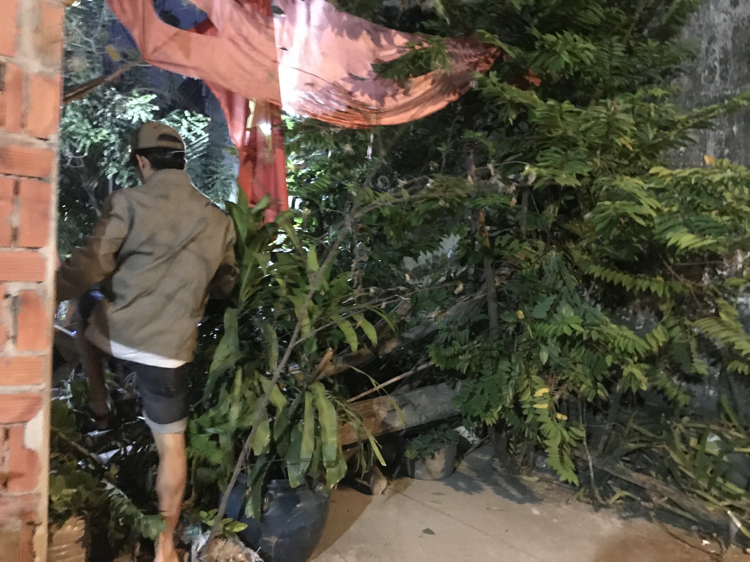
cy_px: 281
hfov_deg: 63.4
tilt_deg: -2.9
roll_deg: +0.7
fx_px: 607
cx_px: 375
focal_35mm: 28
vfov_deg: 49.7
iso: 200
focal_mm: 3.99
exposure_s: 1/4
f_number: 1.8
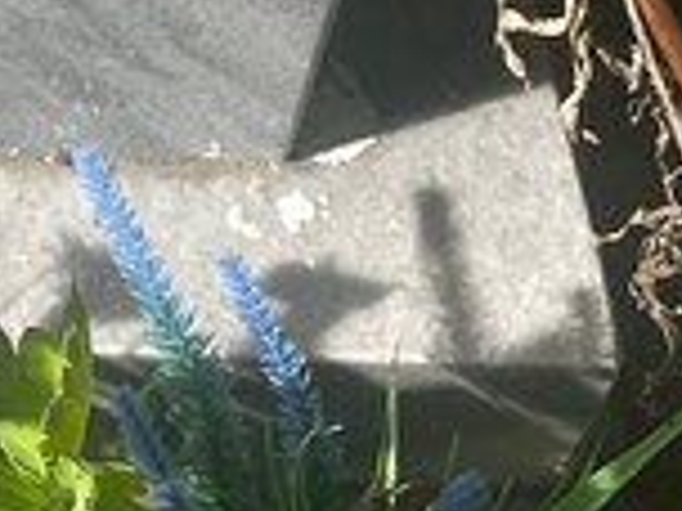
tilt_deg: -42.5
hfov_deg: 13.2
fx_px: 2699
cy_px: -780
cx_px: -471
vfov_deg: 9.5
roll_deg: -0.1
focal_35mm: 137
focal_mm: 4.2
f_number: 1.6
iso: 32
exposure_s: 1/3040
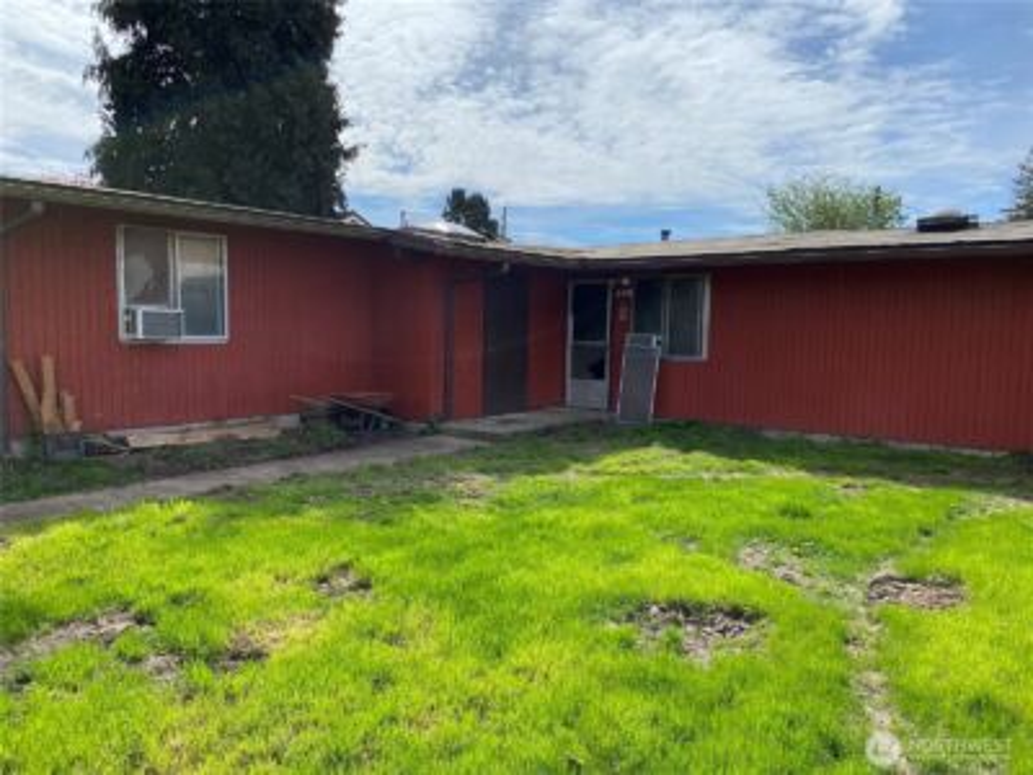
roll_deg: -1.3
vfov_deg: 53.1
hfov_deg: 67.3
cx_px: 516
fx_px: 776
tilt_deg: -5.0
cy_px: 388
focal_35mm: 26
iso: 32
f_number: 1.8
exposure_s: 1/3125
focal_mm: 4.25
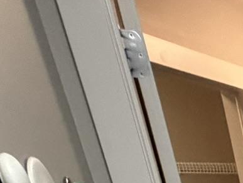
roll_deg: +1.6
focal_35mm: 74
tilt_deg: -25.3
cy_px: 477
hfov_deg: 17.5
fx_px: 520
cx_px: 502
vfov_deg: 13.0
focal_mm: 2.22
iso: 400
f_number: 2.2
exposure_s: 1/60
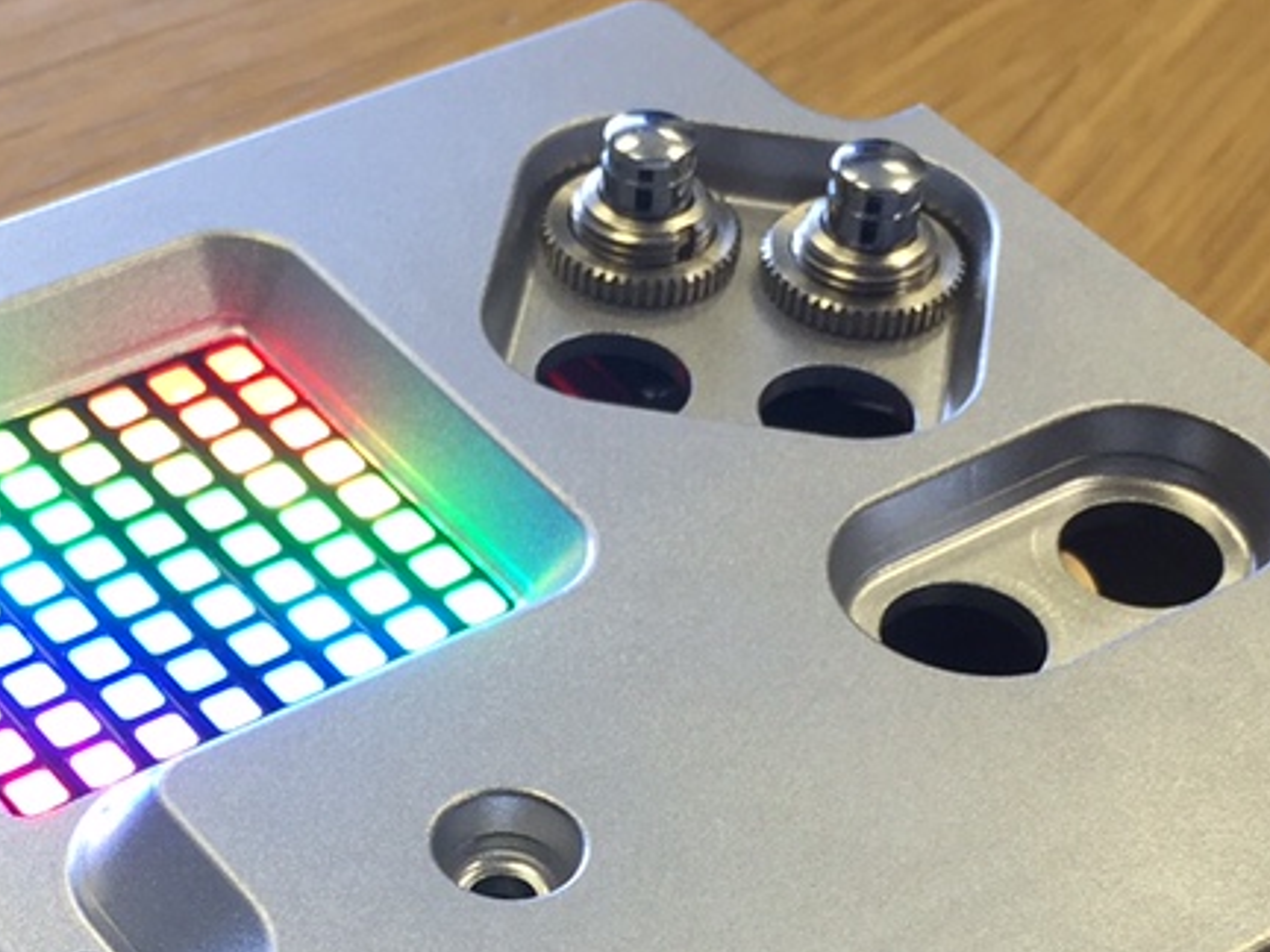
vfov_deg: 16.5
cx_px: 470
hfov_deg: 22.7
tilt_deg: -48.7
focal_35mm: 86
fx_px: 3155
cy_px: 1102
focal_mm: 4.15
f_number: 2.2
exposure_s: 1/40
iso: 32
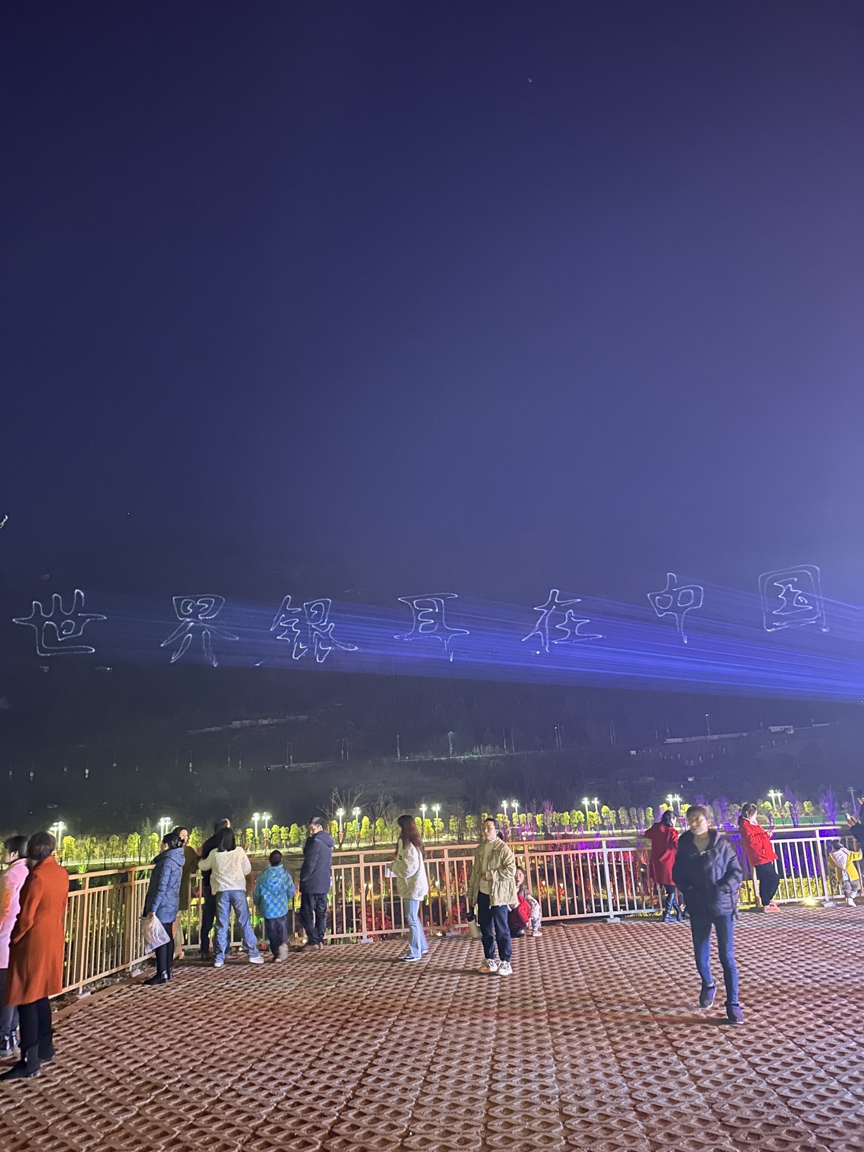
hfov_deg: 56.8
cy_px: 576
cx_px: 432
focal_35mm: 24
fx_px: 799
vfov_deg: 71.6
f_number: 1.78
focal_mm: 6.86
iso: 2500
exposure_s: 1/14
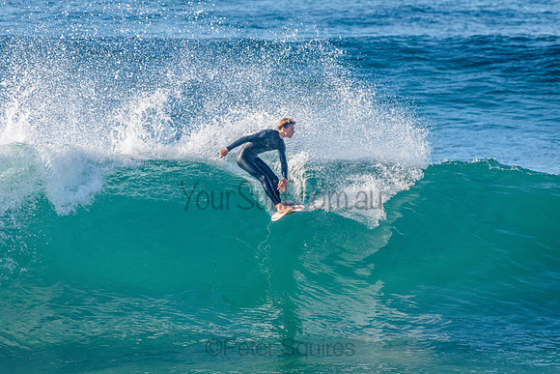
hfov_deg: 3.4
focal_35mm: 611
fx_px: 9508
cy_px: 182
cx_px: 268
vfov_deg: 2.3
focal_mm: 500
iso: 360
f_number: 5.6
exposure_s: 1/2000
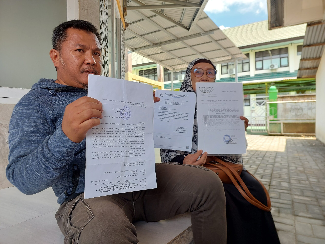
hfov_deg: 73.9
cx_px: 162
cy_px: 122
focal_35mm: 23
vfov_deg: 58.9
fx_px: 216
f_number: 1.8
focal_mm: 5.06
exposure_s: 1/100
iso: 32
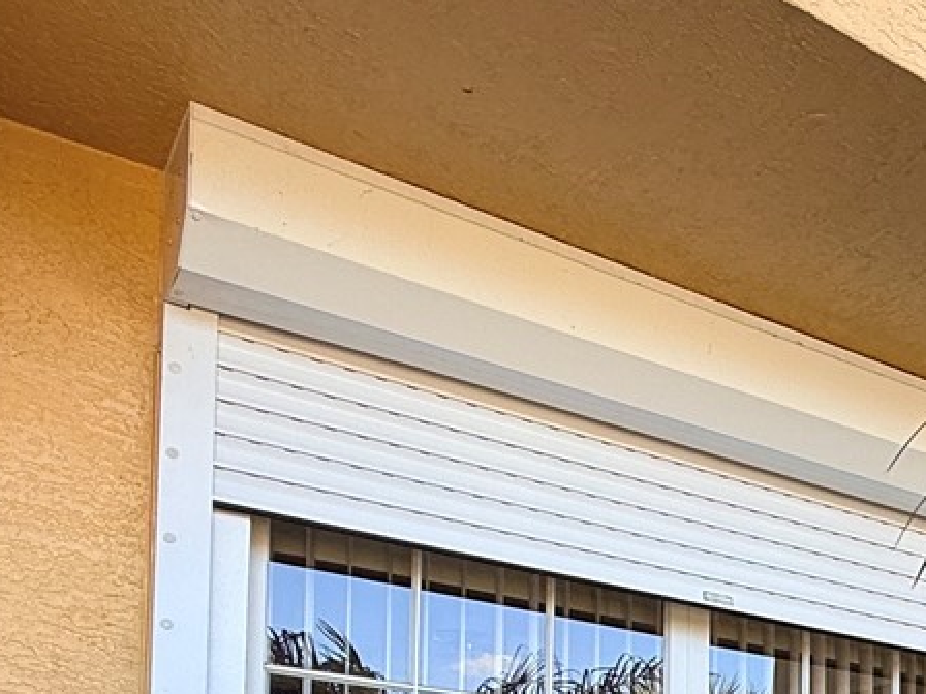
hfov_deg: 33.1
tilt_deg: +2.3
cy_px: 921
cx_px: 1031
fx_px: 1338
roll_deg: +0.5
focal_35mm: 50
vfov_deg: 24.9
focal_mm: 2.22
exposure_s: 1/128
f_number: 2.2
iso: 50
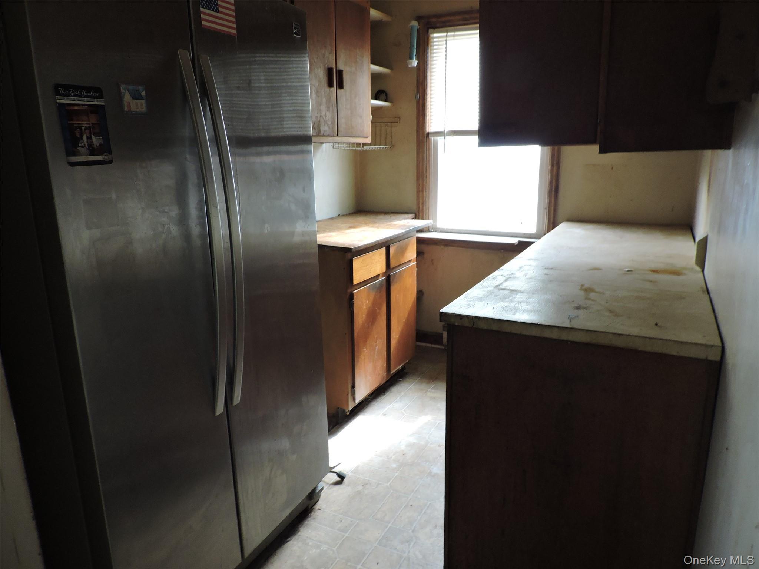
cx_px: 380
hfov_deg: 71.6
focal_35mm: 24
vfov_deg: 56.8
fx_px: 526
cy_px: 284
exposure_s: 1/30
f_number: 3
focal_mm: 4.3
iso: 400
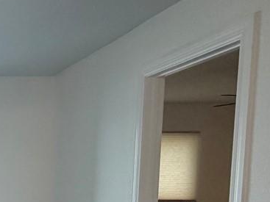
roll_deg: +0.3
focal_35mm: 61
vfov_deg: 22.5
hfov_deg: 24.5
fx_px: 476
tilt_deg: -4.1
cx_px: -138
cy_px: 229
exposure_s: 1/120
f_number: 2.2
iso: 125
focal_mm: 2.22
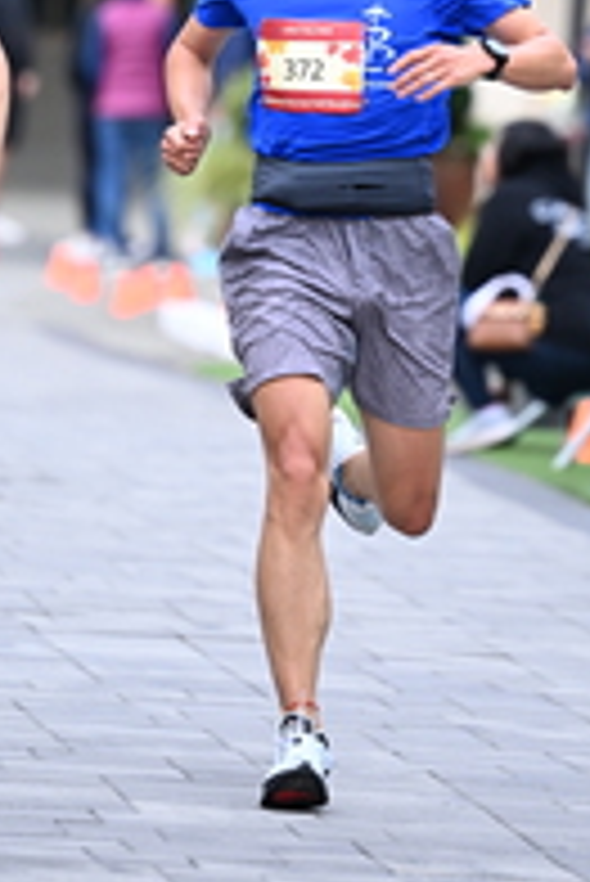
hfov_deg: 2.9
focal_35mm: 476
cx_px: 268
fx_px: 11680
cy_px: -72
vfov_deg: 4.3
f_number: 2.8
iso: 1000
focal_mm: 170
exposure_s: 1/1600
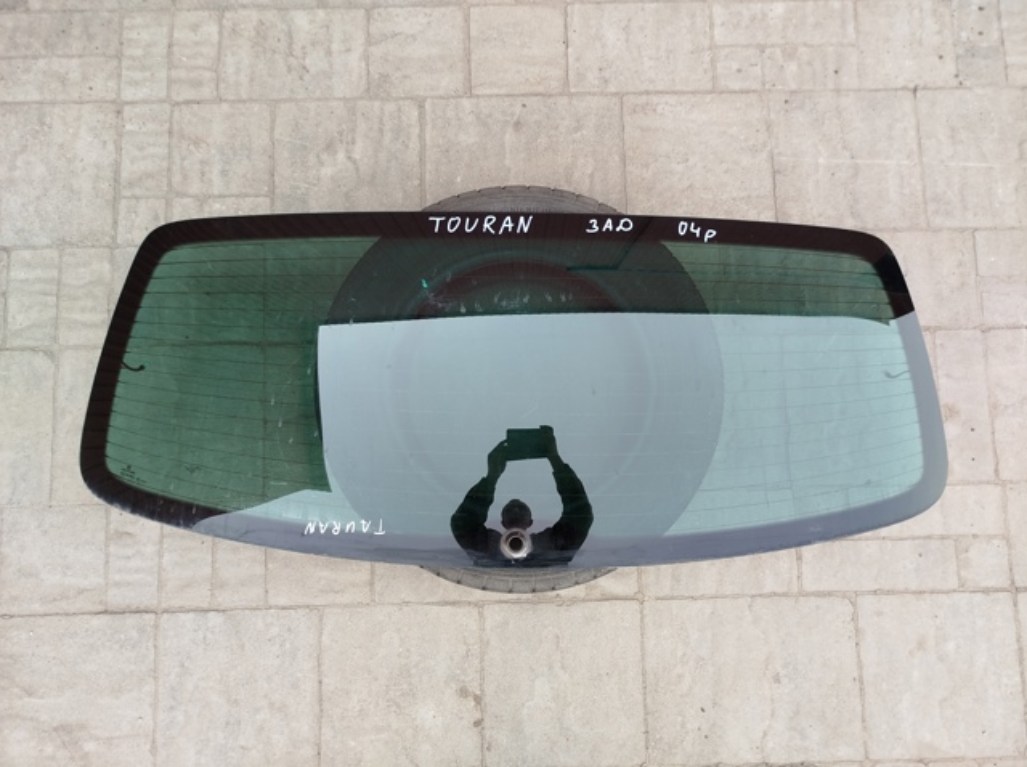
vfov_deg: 56.7
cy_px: 384
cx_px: 514
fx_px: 711
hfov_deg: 71.7
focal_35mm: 24
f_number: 1.7
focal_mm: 5.31
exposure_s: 1/100
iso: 100
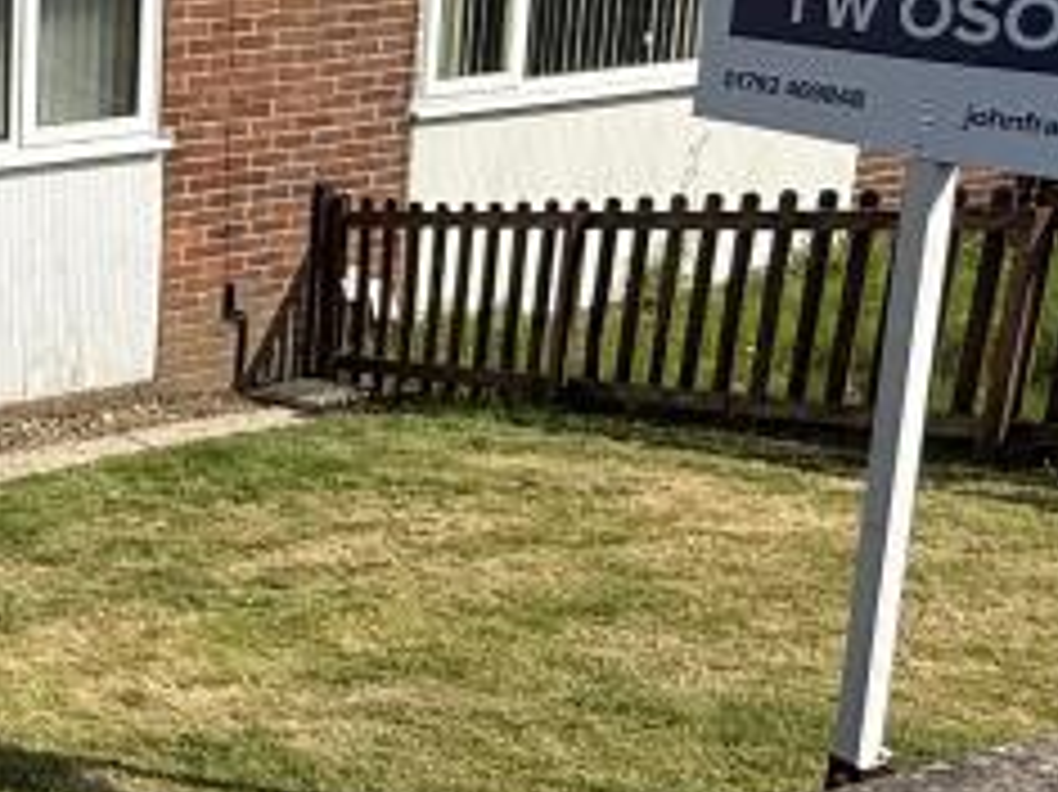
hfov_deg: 25.9
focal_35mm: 61
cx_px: -405
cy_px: 274
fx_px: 1863
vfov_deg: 23.9
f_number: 2.2
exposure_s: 1/2410
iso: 50
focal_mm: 2.22
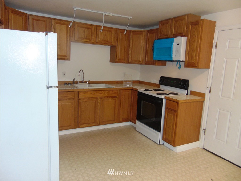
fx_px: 174
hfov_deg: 69.4
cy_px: 90
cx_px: 120
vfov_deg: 54.9
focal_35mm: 25
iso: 200
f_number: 3
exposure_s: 1/30
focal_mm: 4.5
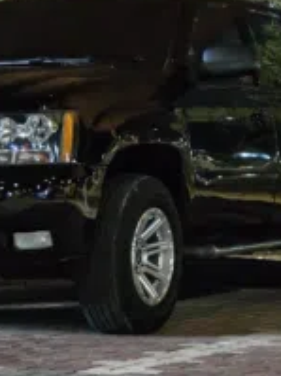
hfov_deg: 10.5
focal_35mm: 141
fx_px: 1528
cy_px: 123
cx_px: 151
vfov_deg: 14.0
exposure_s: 1/14.3
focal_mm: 13.3
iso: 13617
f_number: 2.55
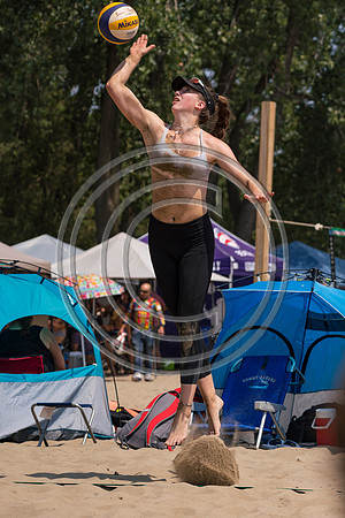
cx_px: 172
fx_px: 1940
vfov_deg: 15.2
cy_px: 259
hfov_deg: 10.2
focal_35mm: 135
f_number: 4
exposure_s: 1/2500
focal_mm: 90
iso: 200
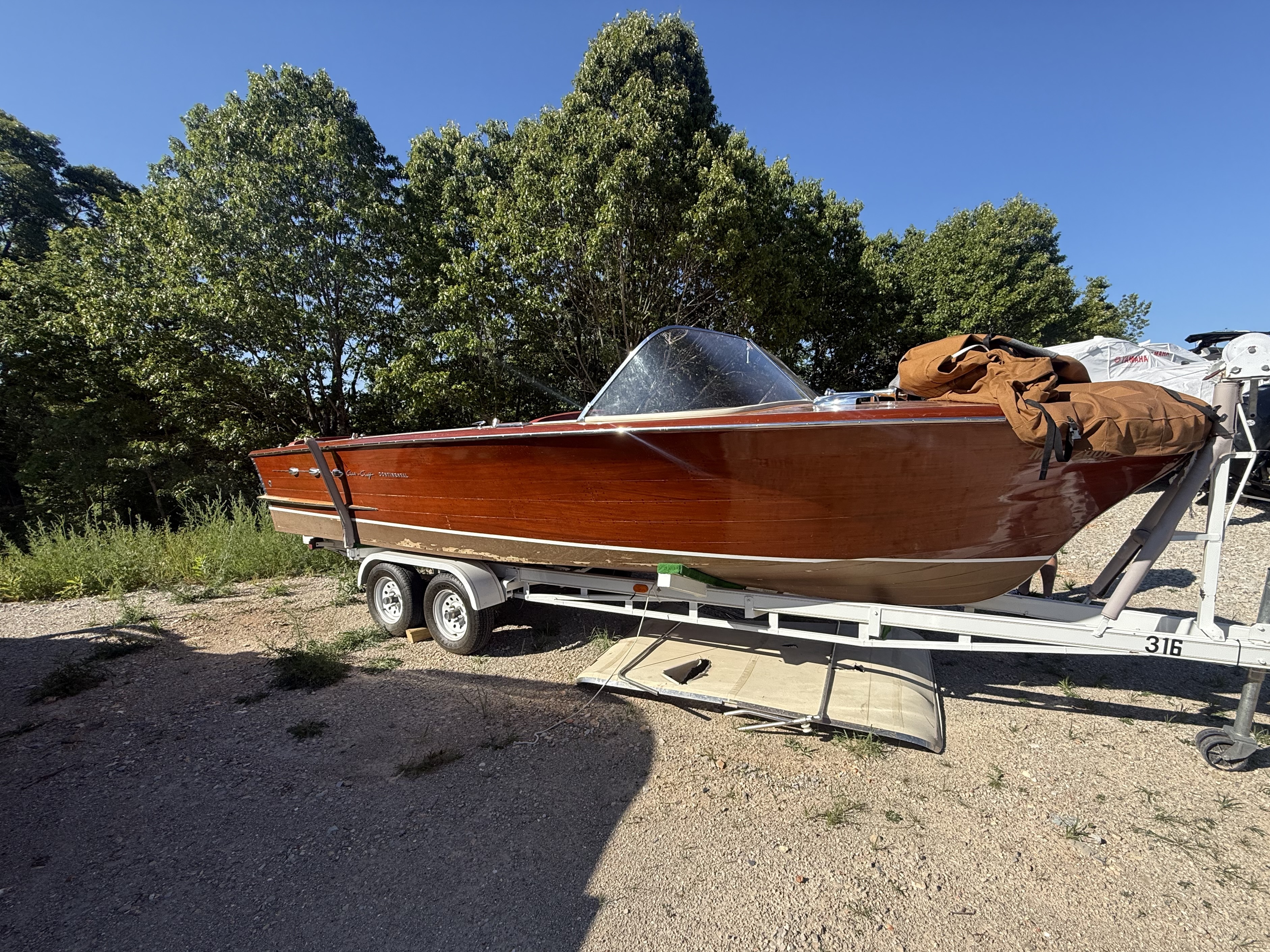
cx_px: 670
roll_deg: +0.7
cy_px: 508
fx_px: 550
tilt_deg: -5.9
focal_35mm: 15
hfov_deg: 98.1
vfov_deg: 81.6
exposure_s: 1/1399
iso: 50
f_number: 2.2
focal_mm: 2.22
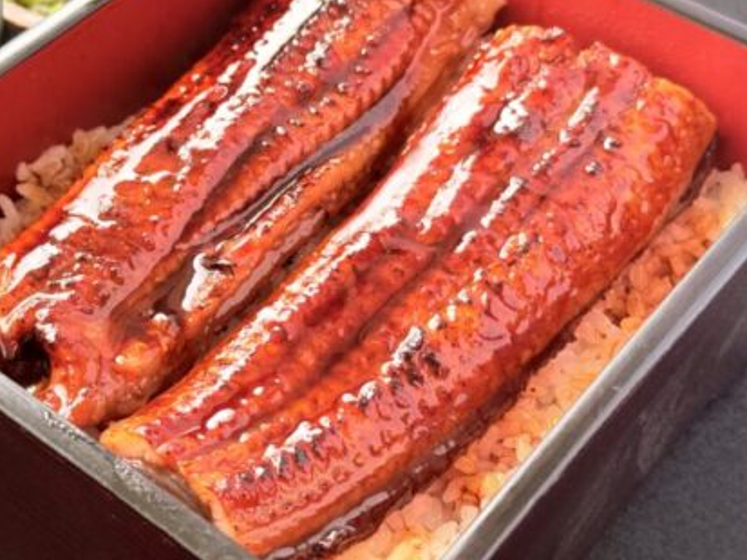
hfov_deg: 26.9
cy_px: 229
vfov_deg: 20.4
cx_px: 268
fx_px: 1554
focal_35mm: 72
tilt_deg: -46.8
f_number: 1.78
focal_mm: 6.76
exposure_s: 1/60
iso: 125
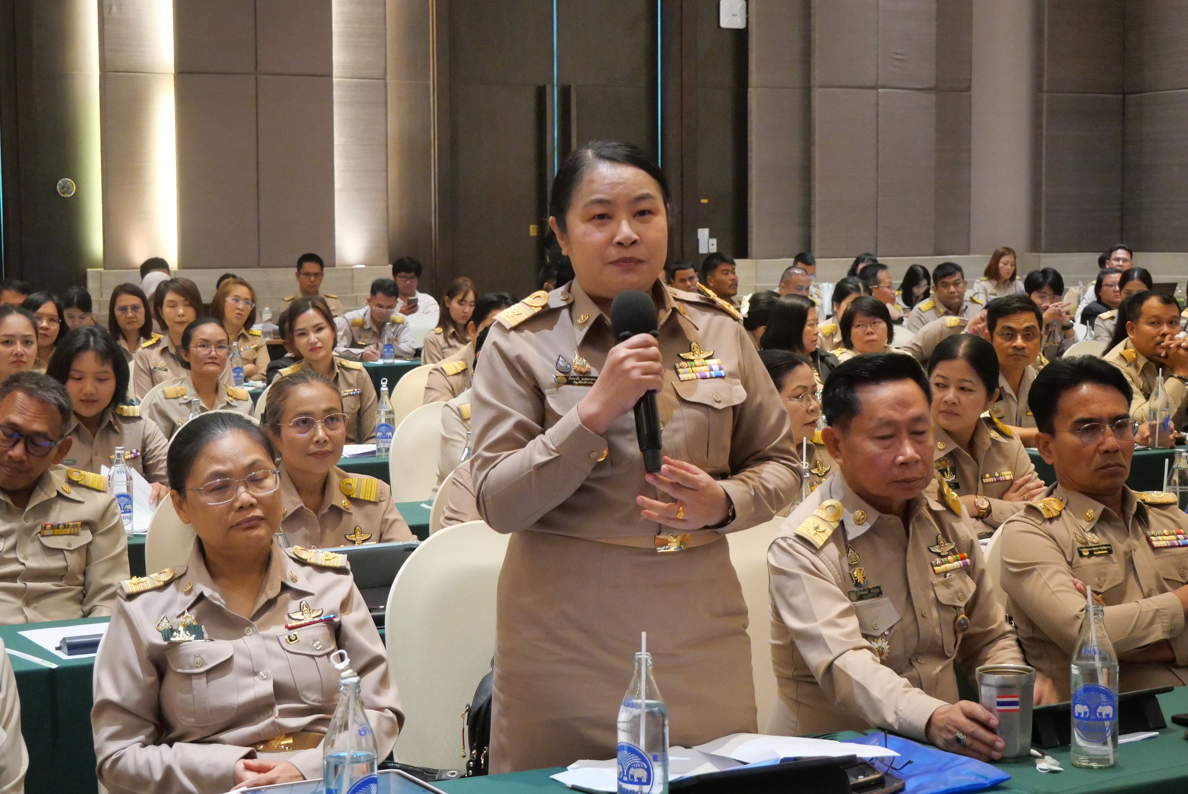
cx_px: 594
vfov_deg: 21.9
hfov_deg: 32.4
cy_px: 397
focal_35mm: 62
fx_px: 2047
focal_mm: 30
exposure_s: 1/60
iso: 3200
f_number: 4.9
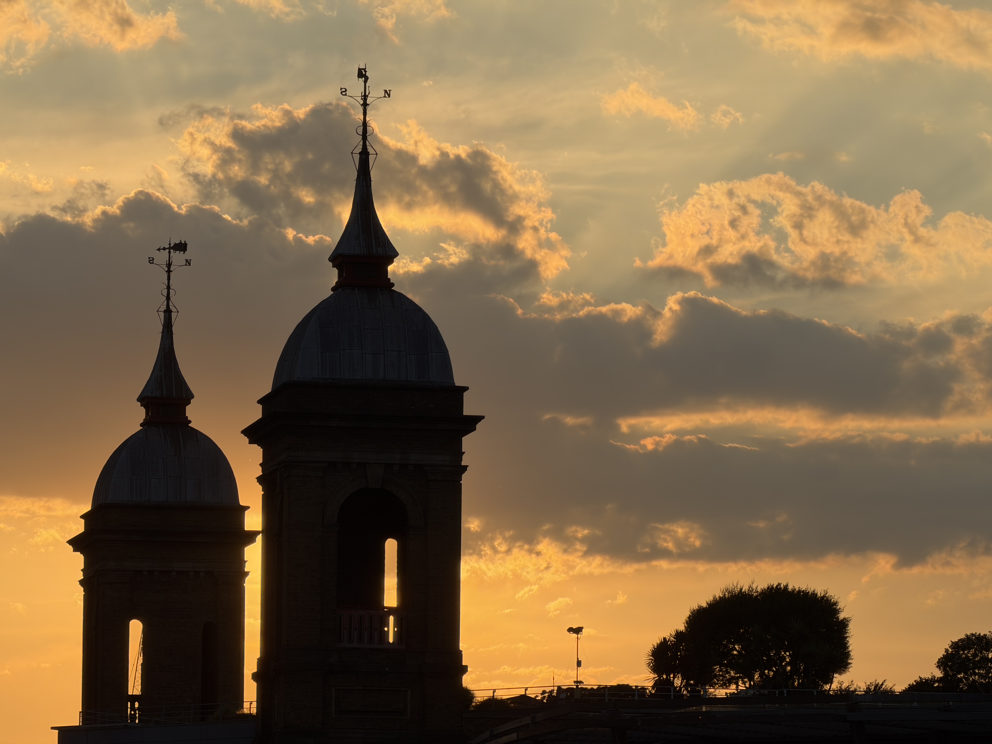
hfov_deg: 9.9
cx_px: 496
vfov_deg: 7.4
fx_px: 5731
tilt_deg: +6.3
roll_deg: -0.5
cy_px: 372
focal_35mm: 200
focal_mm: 16.89
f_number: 2.8
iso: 16
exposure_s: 1/725
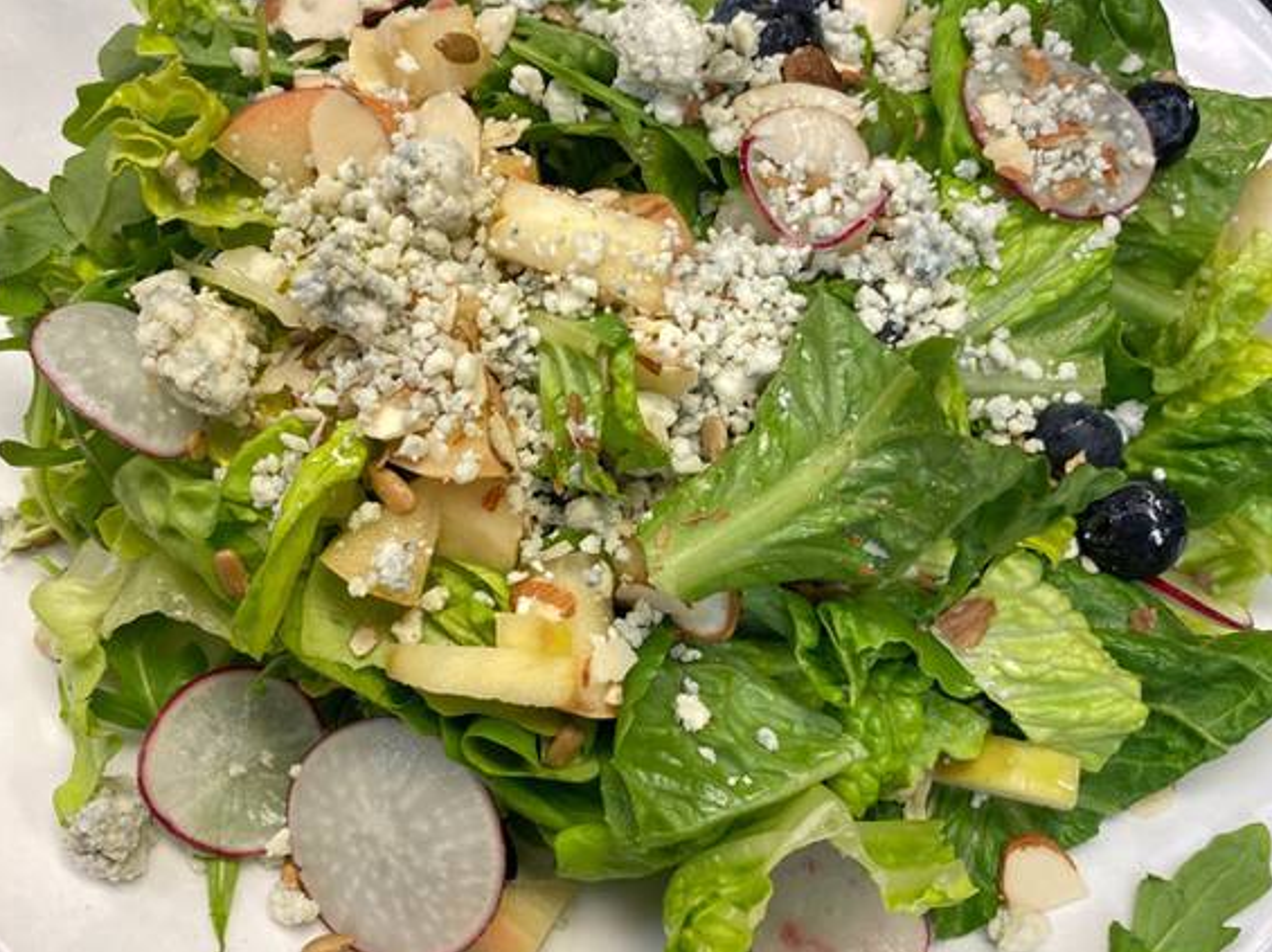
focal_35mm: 27
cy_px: 493
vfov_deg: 51.3
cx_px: 637
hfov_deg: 65.4
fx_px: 992
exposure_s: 1/120
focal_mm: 4.25
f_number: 1.8
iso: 100
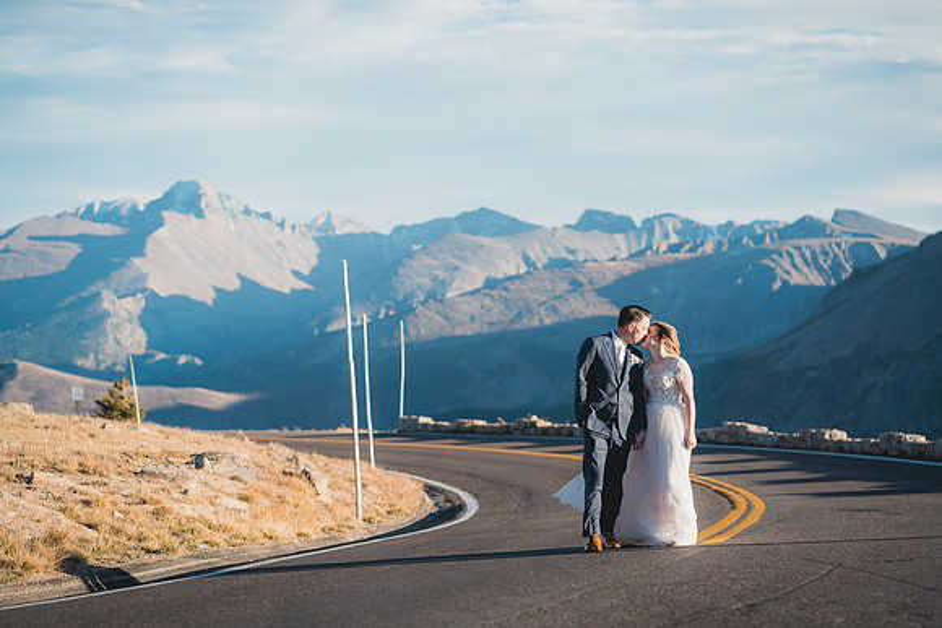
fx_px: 2266
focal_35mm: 87
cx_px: 471
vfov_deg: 15.8
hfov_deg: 23.5
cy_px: 314
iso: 125
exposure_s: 1/2500
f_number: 2.8
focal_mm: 85
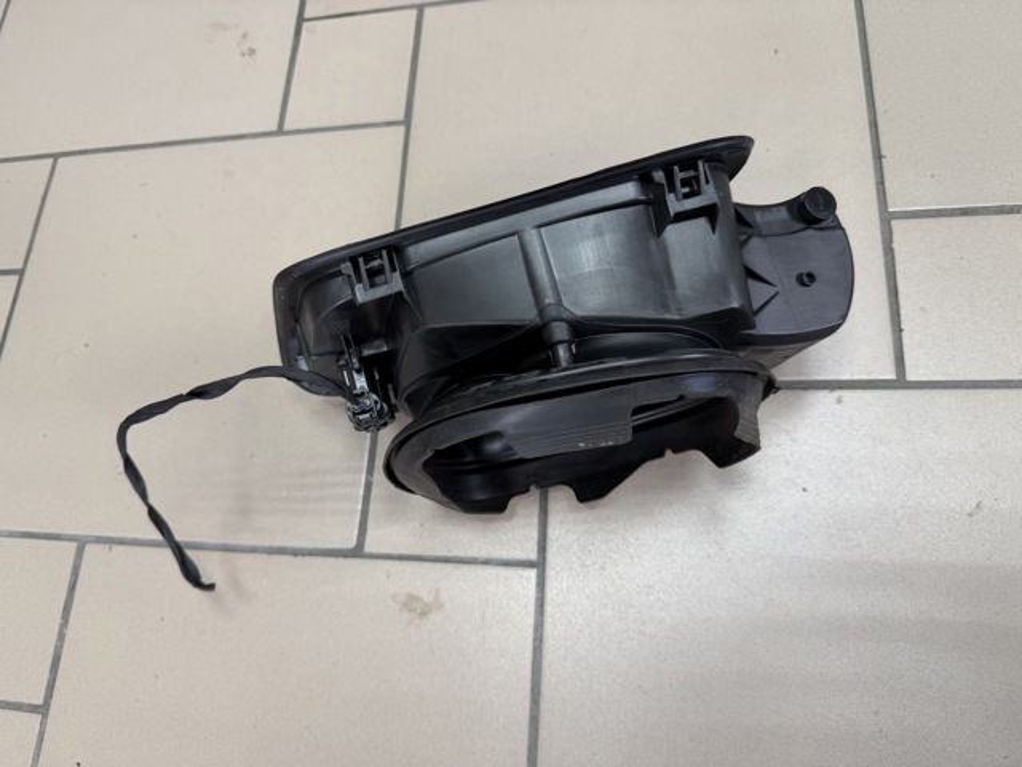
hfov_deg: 71.6
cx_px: 511
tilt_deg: -68.9
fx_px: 709
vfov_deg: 56.8
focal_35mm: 24
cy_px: 384
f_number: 1.78
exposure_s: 1/100
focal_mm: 6.76
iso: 100
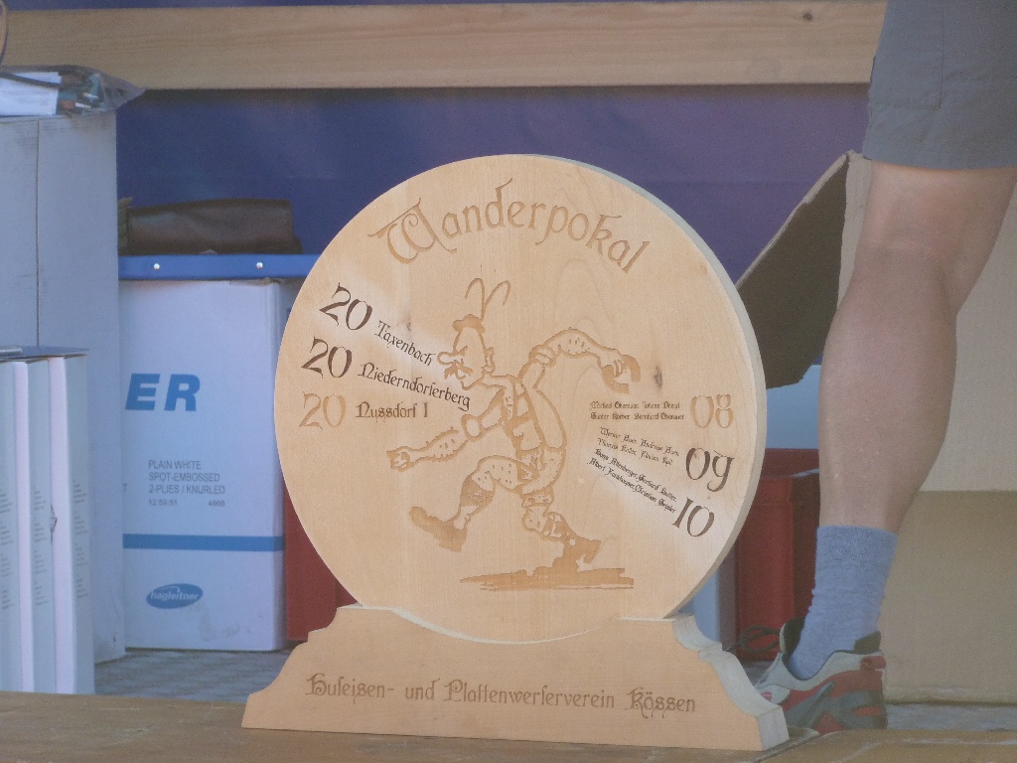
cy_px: 382
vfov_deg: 6.1
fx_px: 7110
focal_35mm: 242
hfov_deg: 8.2
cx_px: 508
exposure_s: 1/100
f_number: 4.7
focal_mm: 39.7
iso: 200
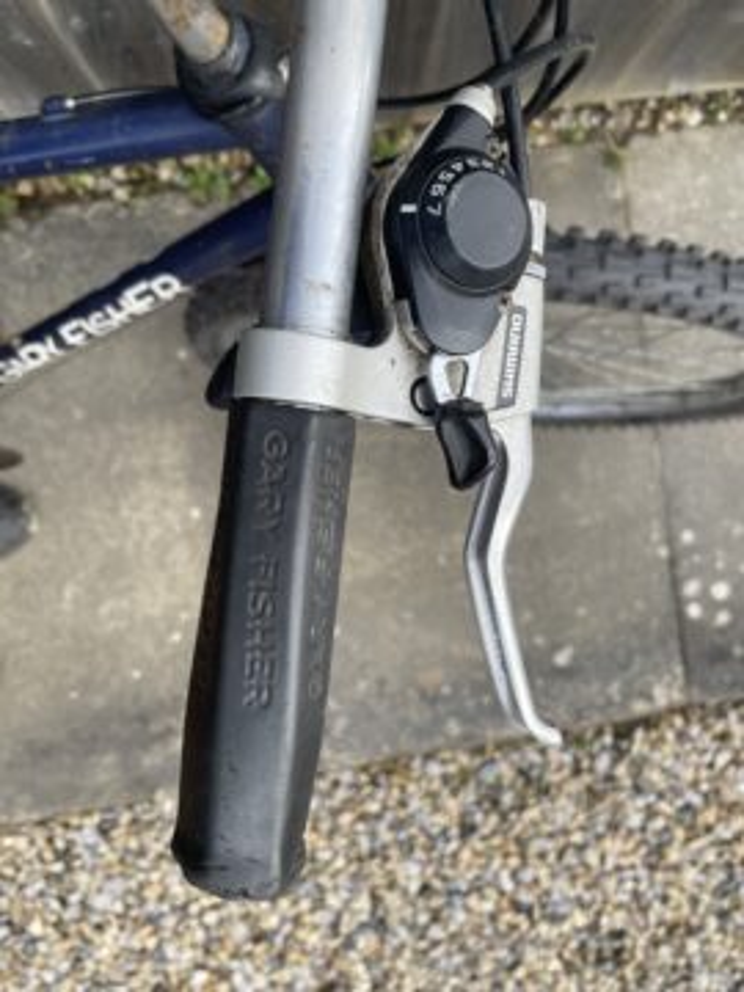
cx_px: 372
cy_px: 496
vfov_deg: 67.3
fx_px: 745
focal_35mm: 26
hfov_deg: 53.1
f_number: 1.6
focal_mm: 4.2
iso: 32
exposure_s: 1/578
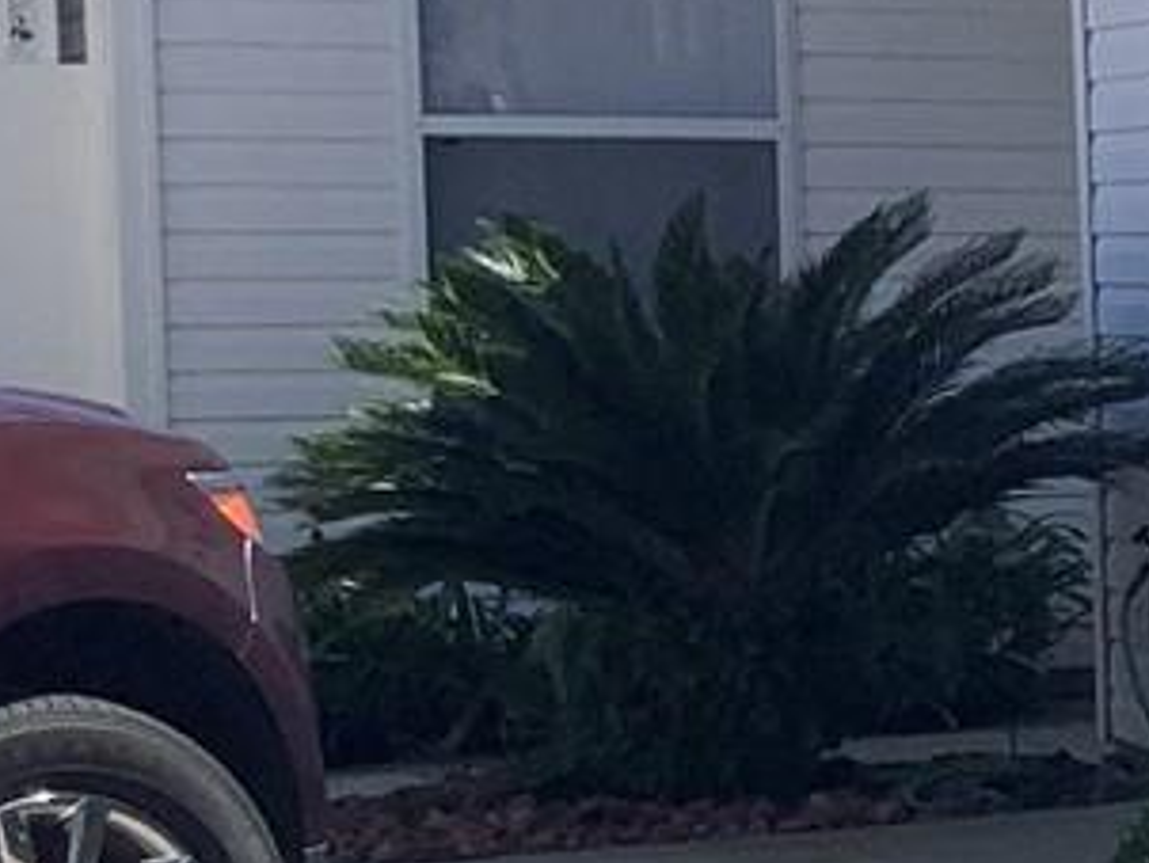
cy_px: 673
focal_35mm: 164
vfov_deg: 9.0
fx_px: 5448
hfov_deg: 10.3
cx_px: 2819
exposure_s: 1/1131
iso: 25
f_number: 2.4
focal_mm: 3.3
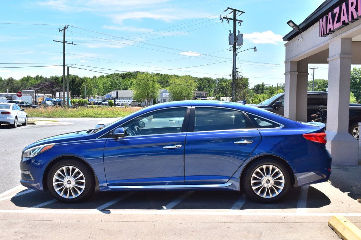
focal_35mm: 39
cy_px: 120
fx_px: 391
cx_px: 180
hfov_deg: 49.6
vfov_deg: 34.2
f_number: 11
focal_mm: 26
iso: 400
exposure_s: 1/500
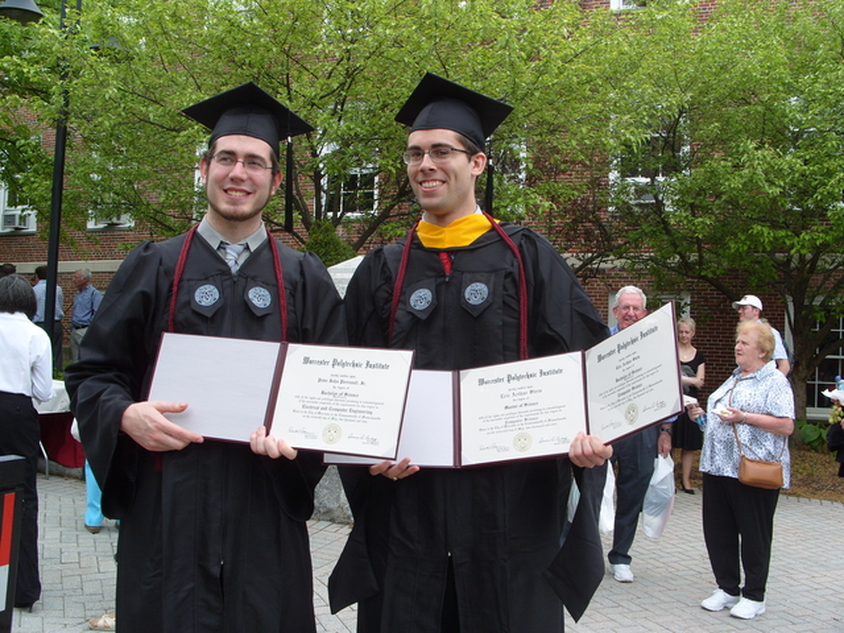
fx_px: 853
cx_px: 422
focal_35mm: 35
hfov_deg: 52.6
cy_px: 316
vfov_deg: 40.7
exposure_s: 1/180
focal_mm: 7.8
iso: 80
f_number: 4.4
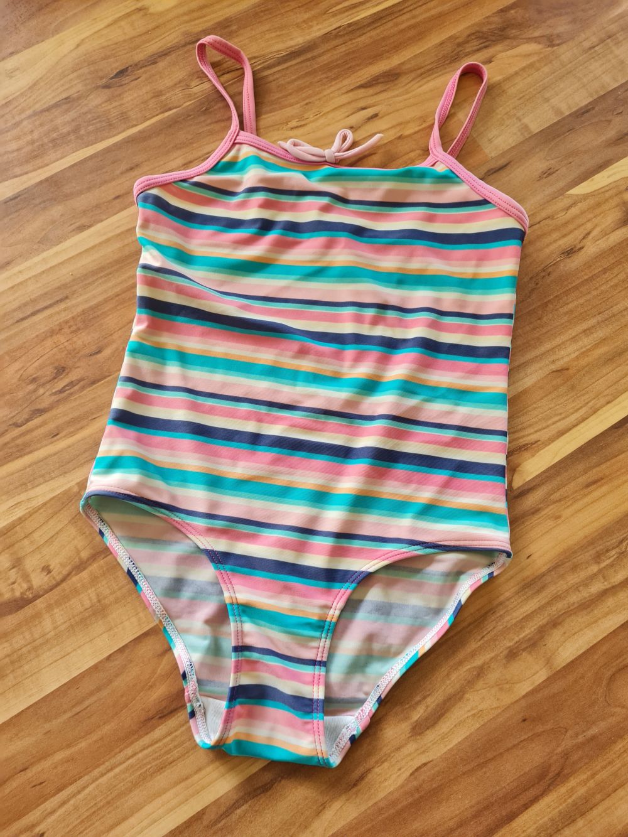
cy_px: 418
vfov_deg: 67.3
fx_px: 629
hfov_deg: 53.1
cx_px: 314
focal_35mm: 26
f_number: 1.8
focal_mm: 5.4
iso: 200
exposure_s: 1/60
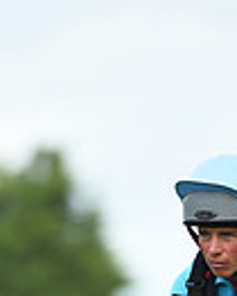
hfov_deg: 0.9
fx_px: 14582
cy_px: 635
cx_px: 144
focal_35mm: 1665
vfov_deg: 1.2
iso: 640
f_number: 5.6
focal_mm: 400
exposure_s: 1/1250
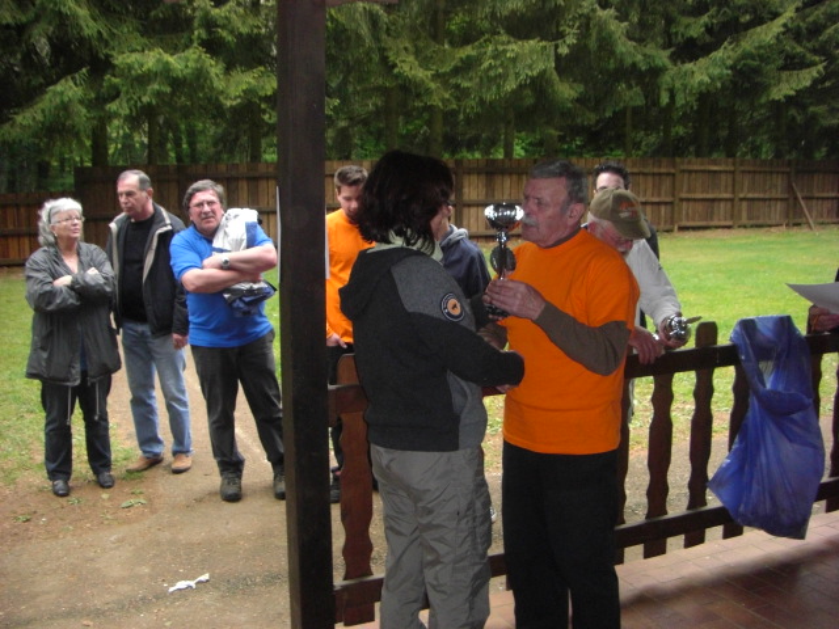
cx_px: 420
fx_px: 921
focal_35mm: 38
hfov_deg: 49.0
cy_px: 314
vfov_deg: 37.7
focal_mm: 6.3
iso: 200
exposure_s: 1/60
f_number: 3.4
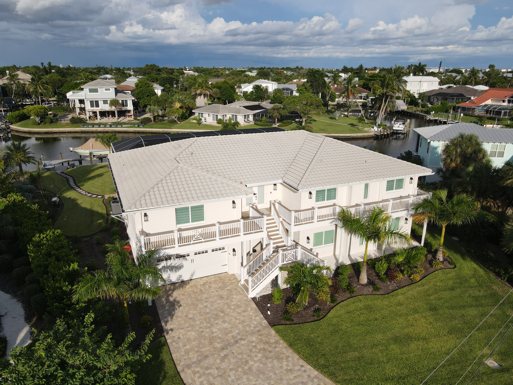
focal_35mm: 24
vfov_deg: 56.8
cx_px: 256
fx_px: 356
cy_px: 192
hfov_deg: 71.6
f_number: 2.8
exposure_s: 1/1250
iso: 100
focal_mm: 4.5
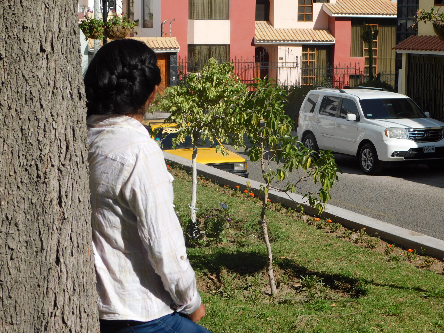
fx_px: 1026
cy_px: 166
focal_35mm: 80
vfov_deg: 18.4
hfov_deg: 24.4
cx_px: 222
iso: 125
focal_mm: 14.2
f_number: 4.4
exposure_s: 1/1000
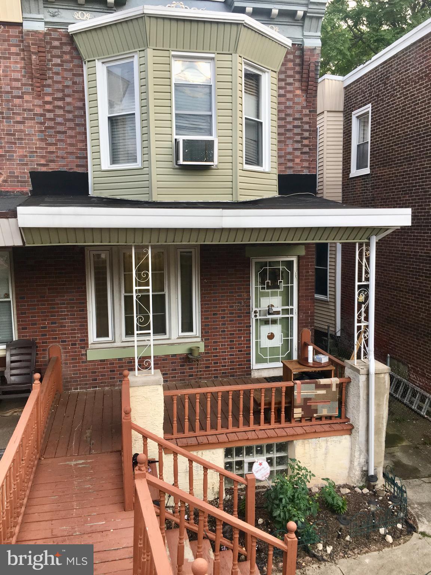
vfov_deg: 61.7
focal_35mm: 29
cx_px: 216
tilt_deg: -6.2
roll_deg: +0.1
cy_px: 288
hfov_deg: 48.2
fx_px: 481
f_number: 2.2
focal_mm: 4.15
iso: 32
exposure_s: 1/120
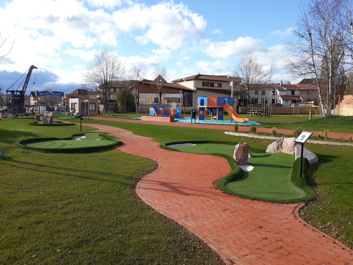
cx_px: 176
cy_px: 132
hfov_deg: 65.3
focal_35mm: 27
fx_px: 275
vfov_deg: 51.4
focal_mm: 3.71
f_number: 1.7
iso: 40
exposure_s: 1/1166
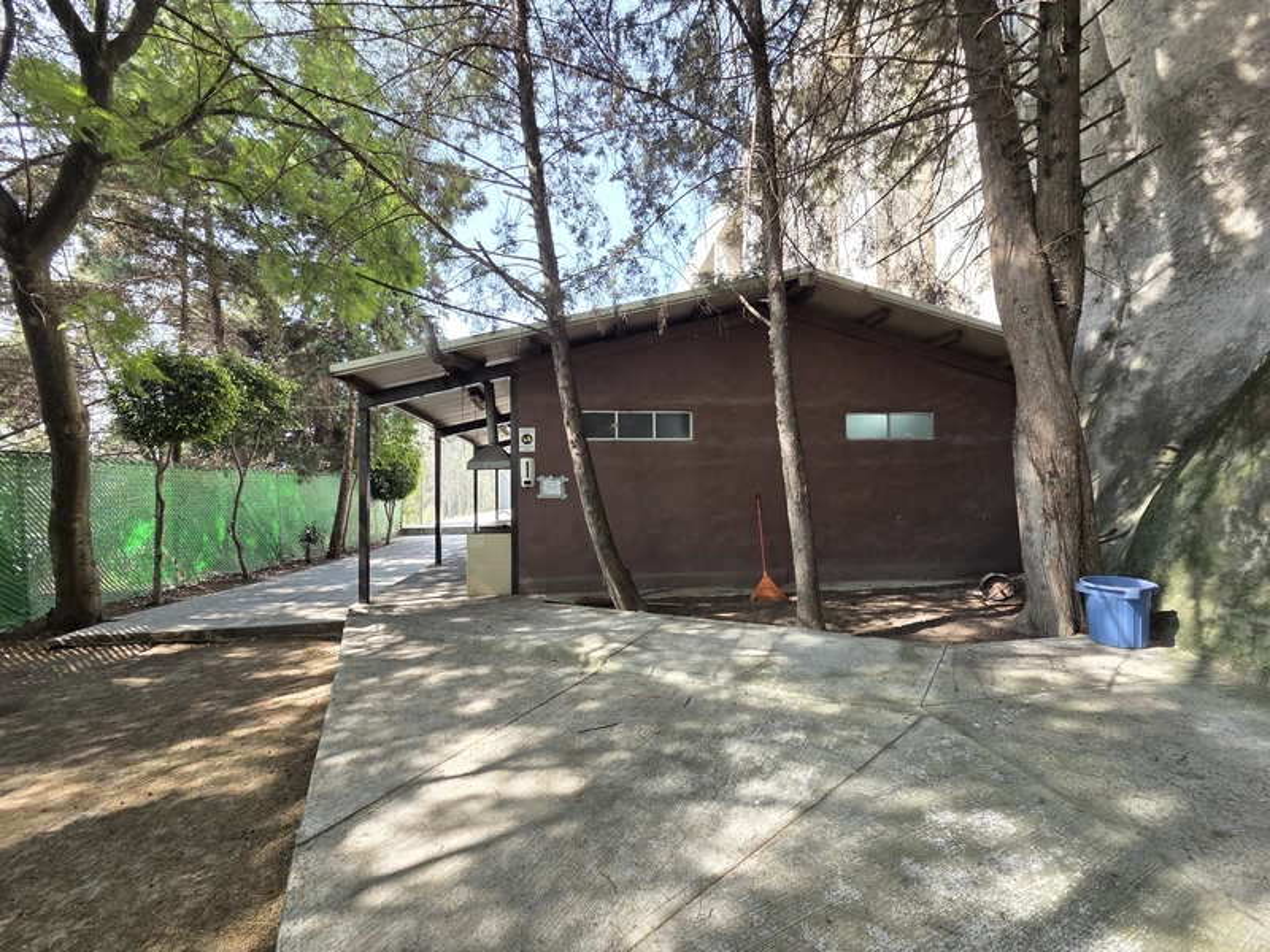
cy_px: 476
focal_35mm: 13
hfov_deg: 106.2
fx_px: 477
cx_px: 635
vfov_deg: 89.9
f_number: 2.2
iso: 50
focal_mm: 2.2
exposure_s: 1/121
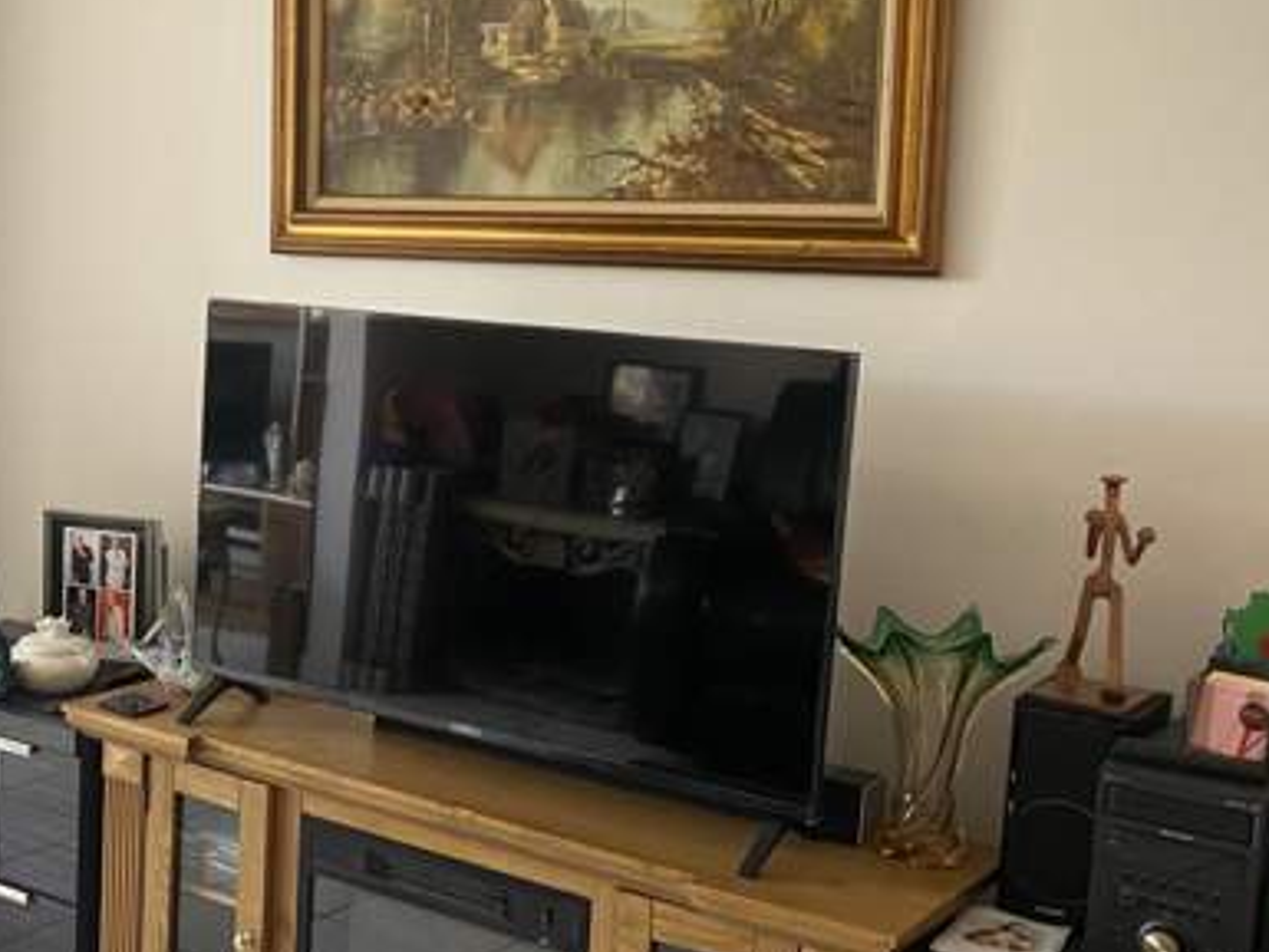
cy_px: 488
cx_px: 191
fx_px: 1980
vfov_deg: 27.0
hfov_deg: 34.1
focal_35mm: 54
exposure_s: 1/60
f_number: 1.8
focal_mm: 4.25
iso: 160
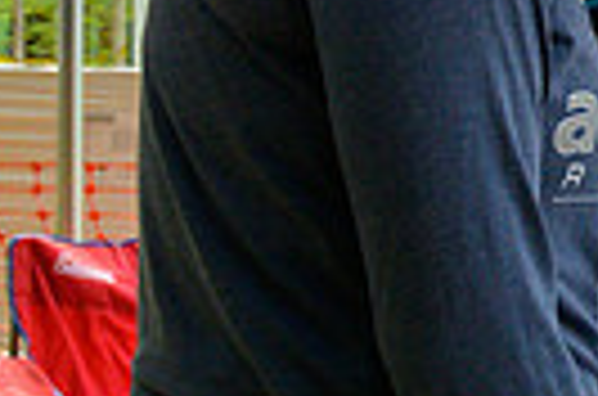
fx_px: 1740
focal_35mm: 105
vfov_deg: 12.9
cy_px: 112
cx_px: 1196
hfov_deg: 15.5
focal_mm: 24
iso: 3200
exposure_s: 1/640
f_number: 5.6
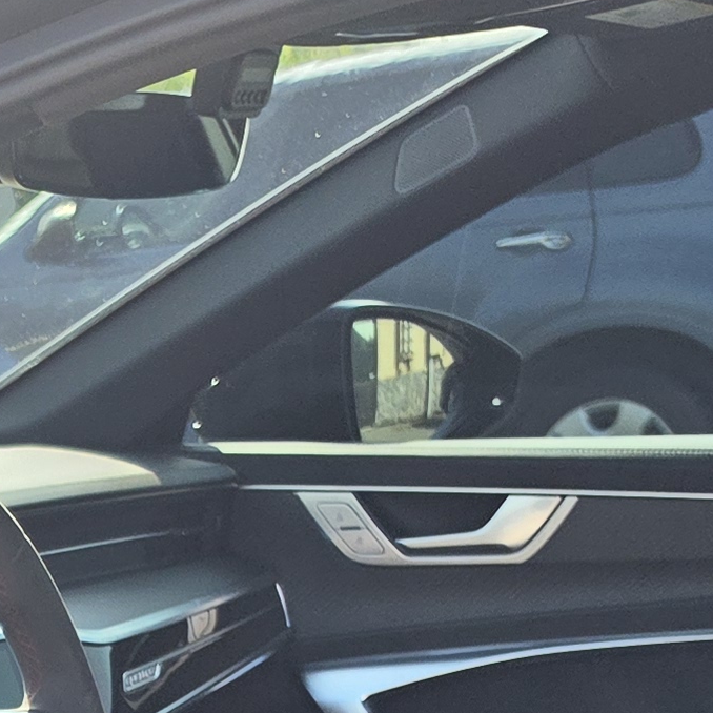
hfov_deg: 13.1
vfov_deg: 13.0
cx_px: -587
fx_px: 2796
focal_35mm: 120
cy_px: 1330
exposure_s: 1/2586
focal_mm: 6.5
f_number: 1.4
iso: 64
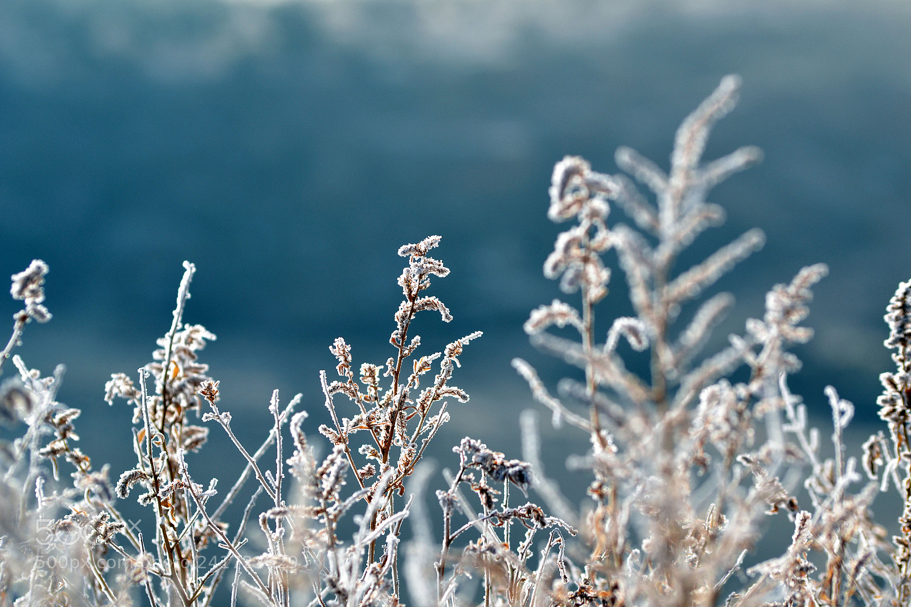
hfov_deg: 11.2
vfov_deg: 7.5
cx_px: 456
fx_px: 4630
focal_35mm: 183
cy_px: 304
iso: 220
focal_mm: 122
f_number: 5.6
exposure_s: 1/500
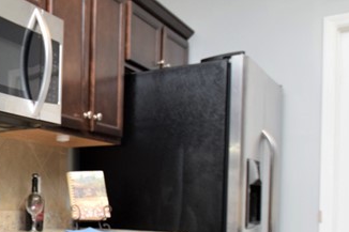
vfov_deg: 26.0
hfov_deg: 33.5
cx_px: -51
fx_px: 484
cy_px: 215
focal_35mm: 50
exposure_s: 1/60
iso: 800
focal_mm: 10
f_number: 4
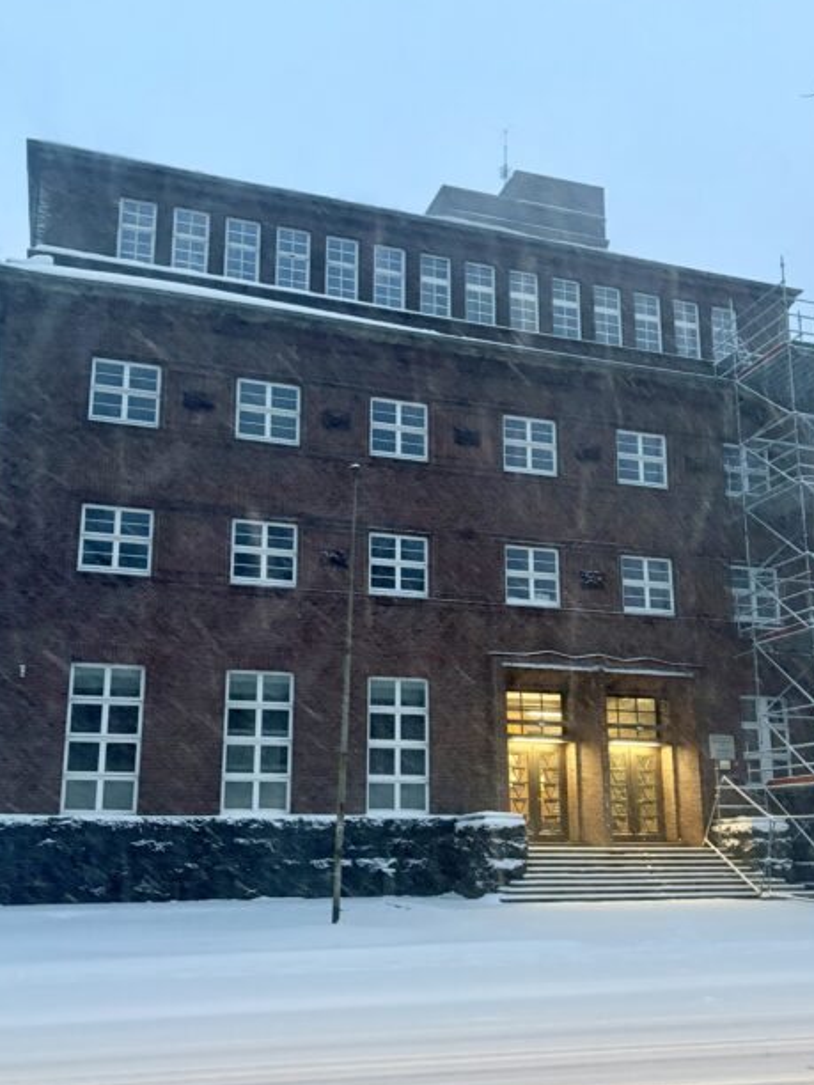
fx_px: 1066
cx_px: 433
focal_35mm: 34
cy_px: 599
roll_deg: -2.2
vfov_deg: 53.9
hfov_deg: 41.8
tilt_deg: +10.2
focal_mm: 5.96
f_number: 1.6
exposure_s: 1/60
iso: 400
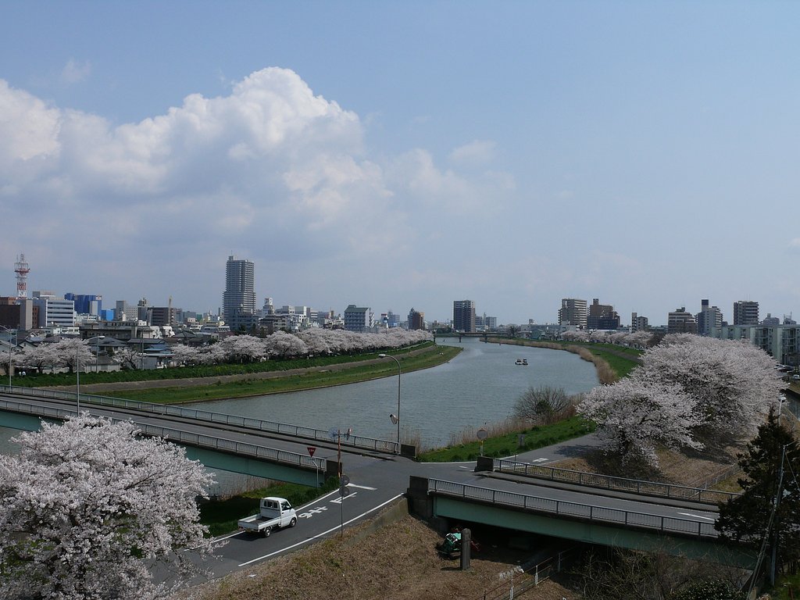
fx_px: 809
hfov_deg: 52.6
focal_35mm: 35
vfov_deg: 40.7
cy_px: 300
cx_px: 400
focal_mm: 7.4
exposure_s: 1/640
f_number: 8
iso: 100
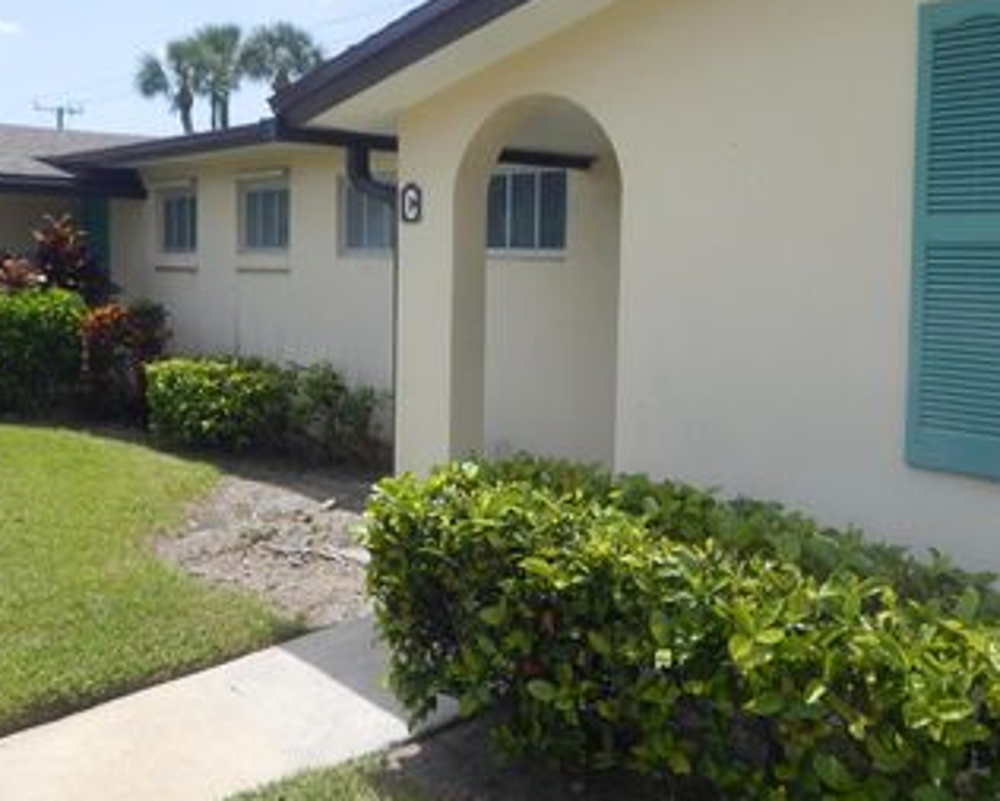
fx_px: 1007
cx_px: 541
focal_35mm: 34
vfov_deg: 43.1
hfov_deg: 52.8
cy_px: 306
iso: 125
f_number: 6
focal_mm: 4
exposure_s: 1/500
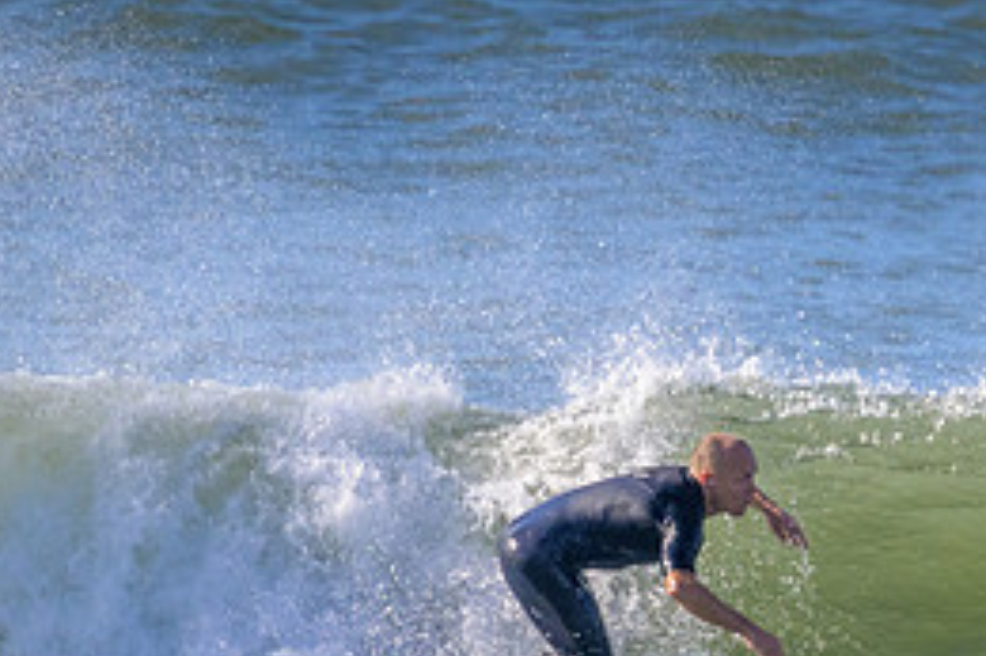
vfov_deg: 0.7
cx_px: 874
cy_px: 610
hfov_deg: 1.0
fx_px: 56821
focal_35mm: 2076
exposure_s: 1/2000
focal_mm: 800
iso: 1800
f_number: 11
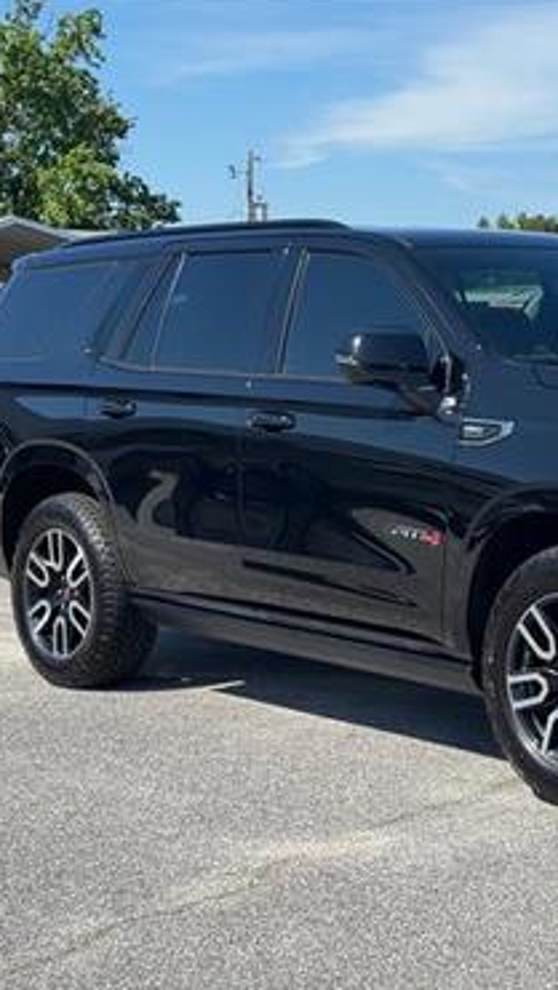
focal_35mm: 71
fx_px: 1865
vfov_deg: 29.7
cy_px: 494
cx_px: 534
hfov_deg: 16.7
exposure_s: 1/3257
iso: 64
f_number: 1.78
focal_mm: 6.76
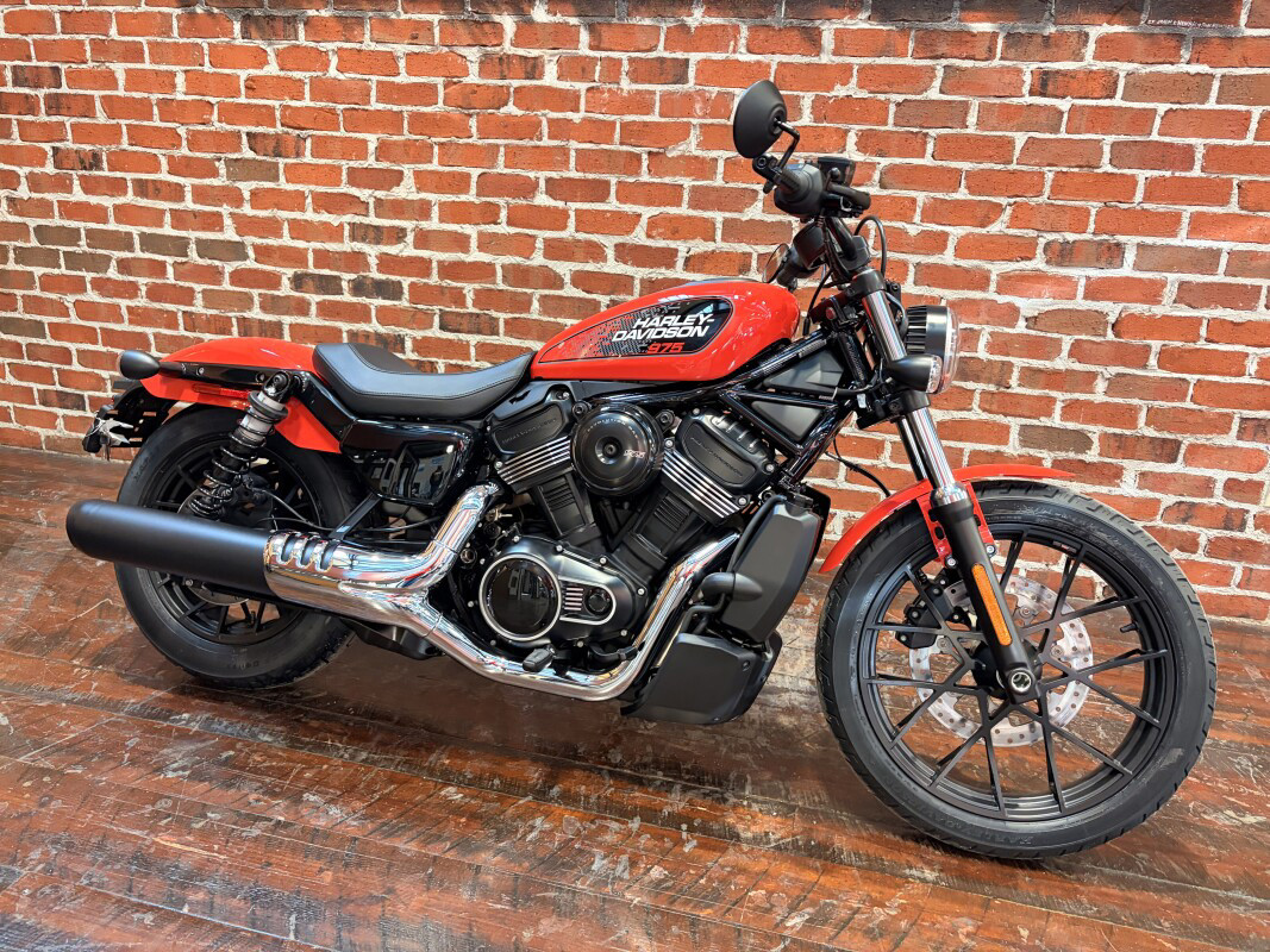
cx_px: 635
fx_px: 954
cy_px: 476
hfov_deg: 67.3
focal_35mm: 26
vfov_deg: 53.1
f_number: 1.6
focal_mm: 5.96
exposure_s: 1/60
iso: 320
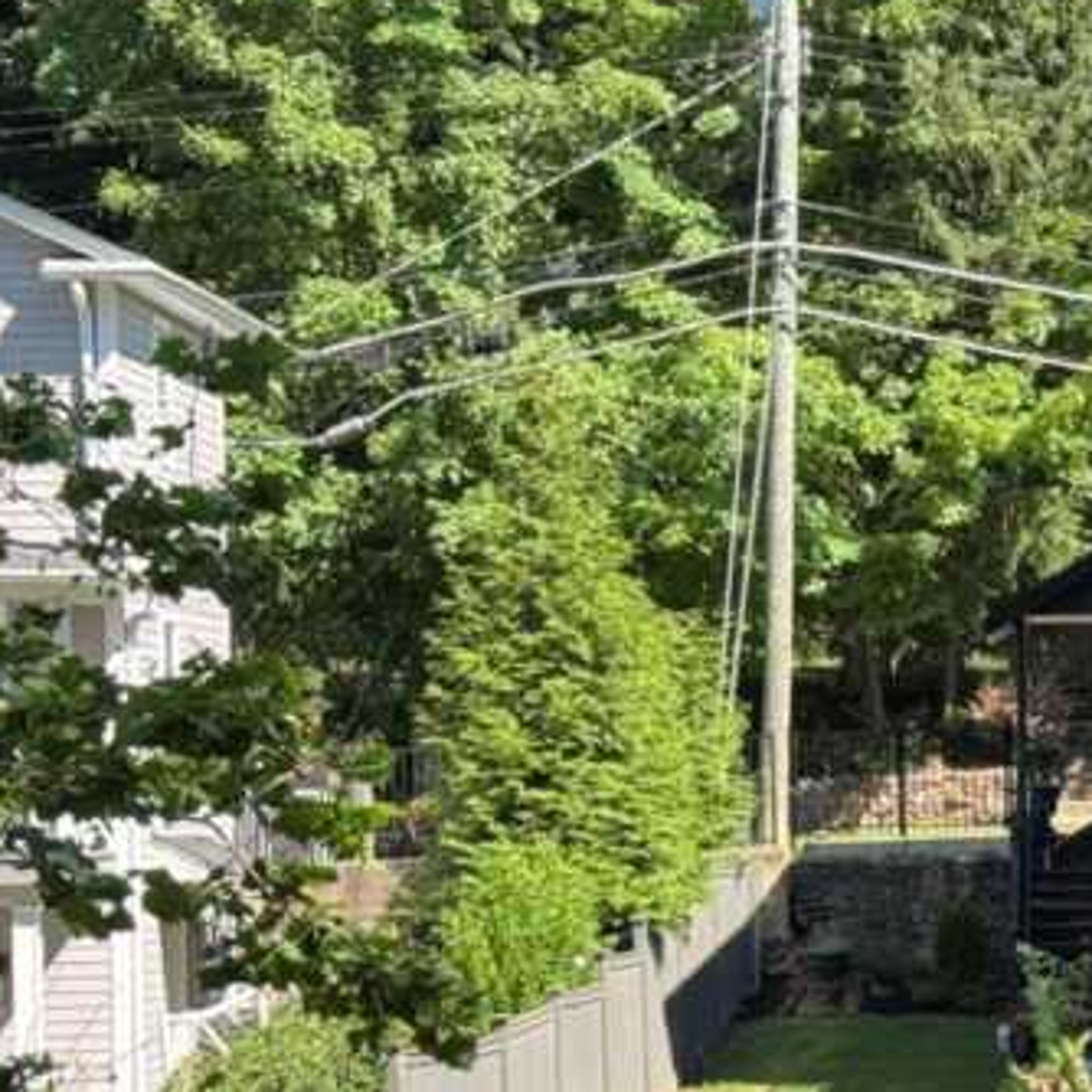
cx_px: 1645
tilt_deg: -1.6
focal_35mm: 130
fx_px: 4640
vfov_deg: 13.4
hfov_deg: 12.7
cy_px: 844
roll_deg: +0.7
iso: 64
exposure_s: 1/609
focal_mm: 6.76
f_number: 1.78
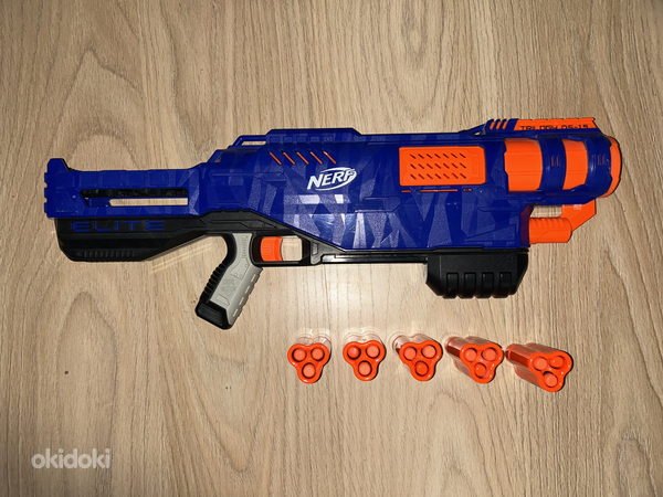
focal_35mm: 26
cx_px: 332
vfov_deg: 53.1
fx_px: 498
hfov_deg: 67.3
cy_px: 248
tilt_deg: -85.8
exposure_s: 1/41
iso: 50
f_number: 1.5
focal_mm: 5.7
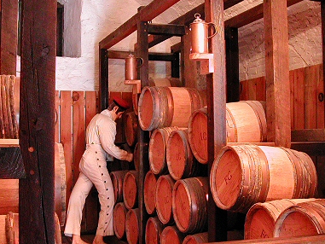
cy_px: 124
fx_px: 479
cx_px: 125
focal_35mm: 51
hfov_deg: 37.3
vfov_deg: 28.6
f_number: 2.8
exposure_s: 1/3.5
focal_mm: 8
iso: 387
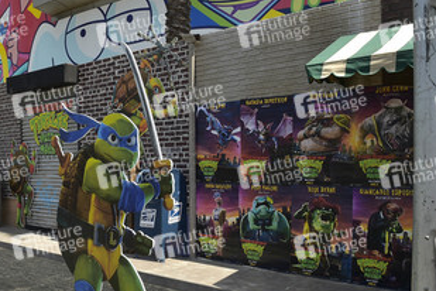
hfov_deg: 53.5
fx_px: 424
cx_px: 151
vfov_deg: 37.2
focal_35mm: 35
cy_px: 208
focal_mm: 24
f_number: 11
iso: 160
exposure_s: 1/250
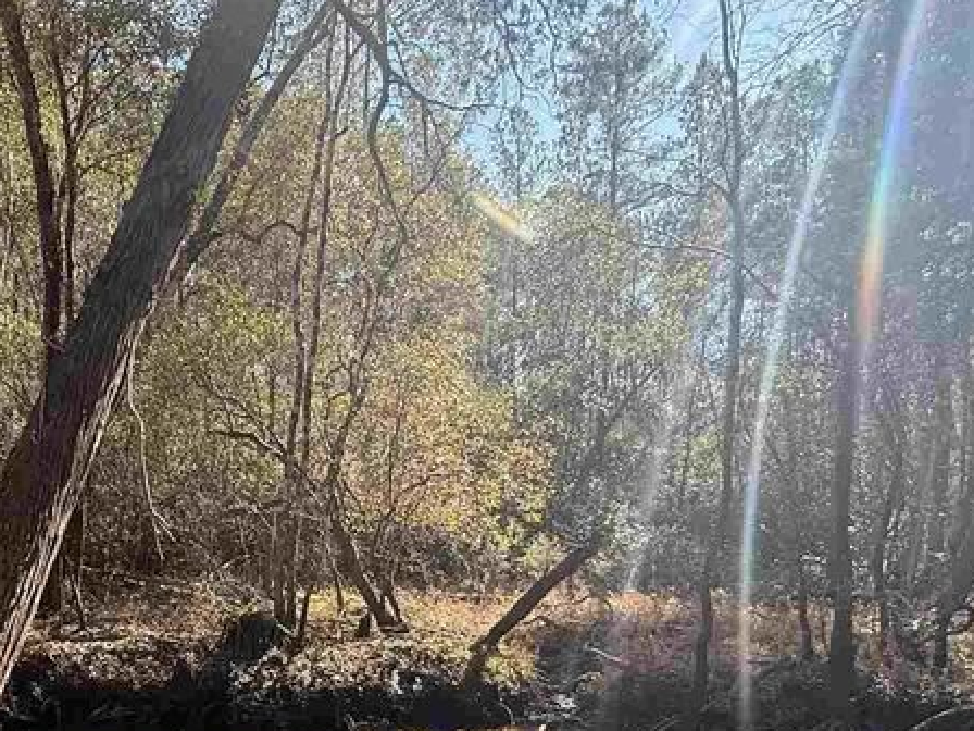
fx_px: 900
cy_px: 620
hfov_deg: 53.7
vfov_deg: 41.6
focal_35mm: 32
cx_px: 222
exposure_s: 1/461
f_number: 2.2
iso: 50
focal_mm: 2.22
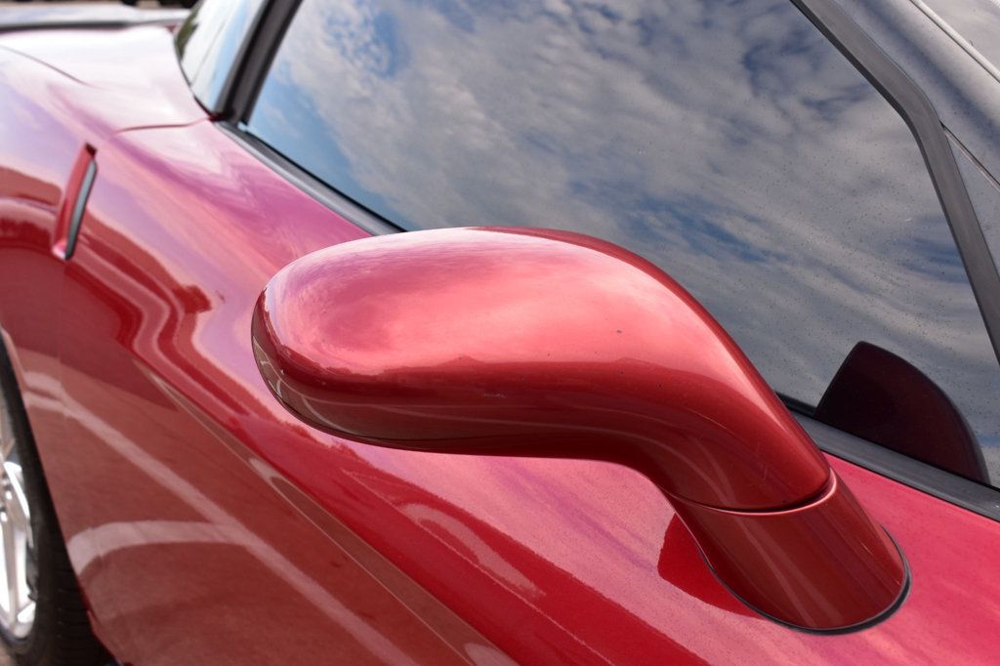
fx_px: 1250
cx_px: 500
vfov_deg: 29.8
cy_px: 333
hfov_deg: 43.6
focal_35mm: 45
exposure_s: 1/160
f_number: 9
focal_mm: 30
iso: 400
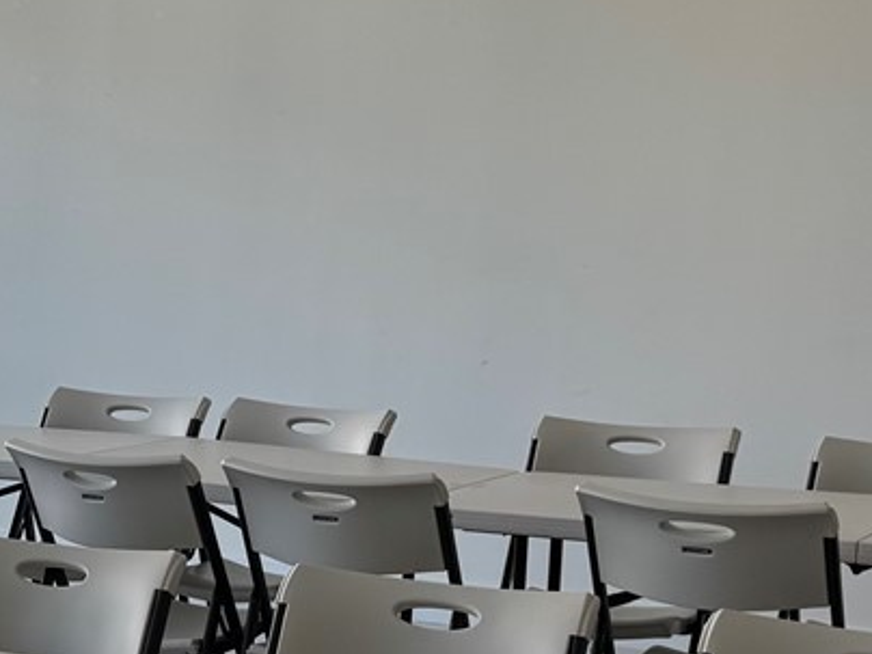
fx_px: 2393
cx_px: -160
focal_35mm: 95
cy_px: 505
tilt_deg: -9.4
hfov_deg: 19.5
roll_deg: -1.6
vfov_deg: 15.5
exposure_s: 1/285
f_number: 1.78
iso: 80
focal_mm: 6.76
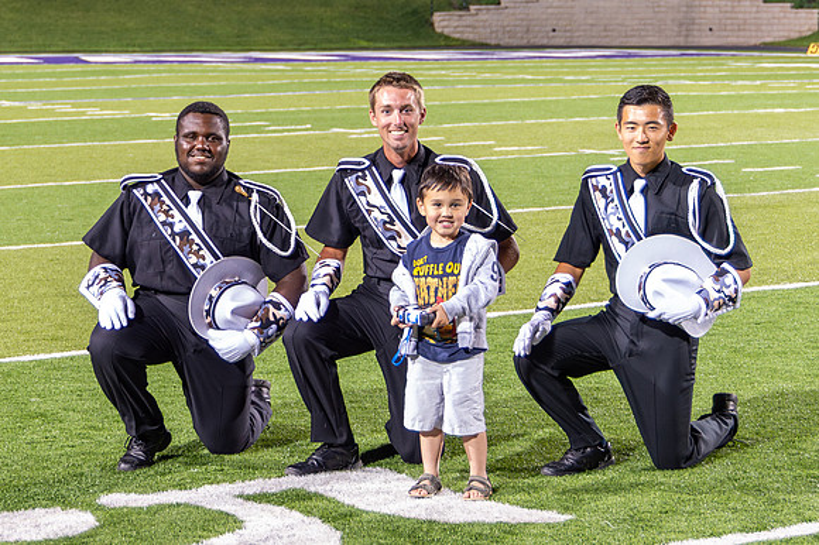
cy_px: 211
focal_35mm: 108
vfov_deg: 12.6
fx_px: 2457
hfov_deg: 18.9
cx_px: 311
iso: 1000
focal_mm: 58
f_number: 5
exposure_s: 1/25
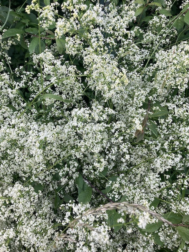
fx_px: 204
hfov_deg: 49.7
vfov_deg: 63.4
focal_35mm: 28
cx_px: 94
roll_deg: -0.4
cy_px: 126
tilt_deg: -20.8
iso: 20
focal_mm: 3.99
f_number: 1.8
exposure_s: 1/130
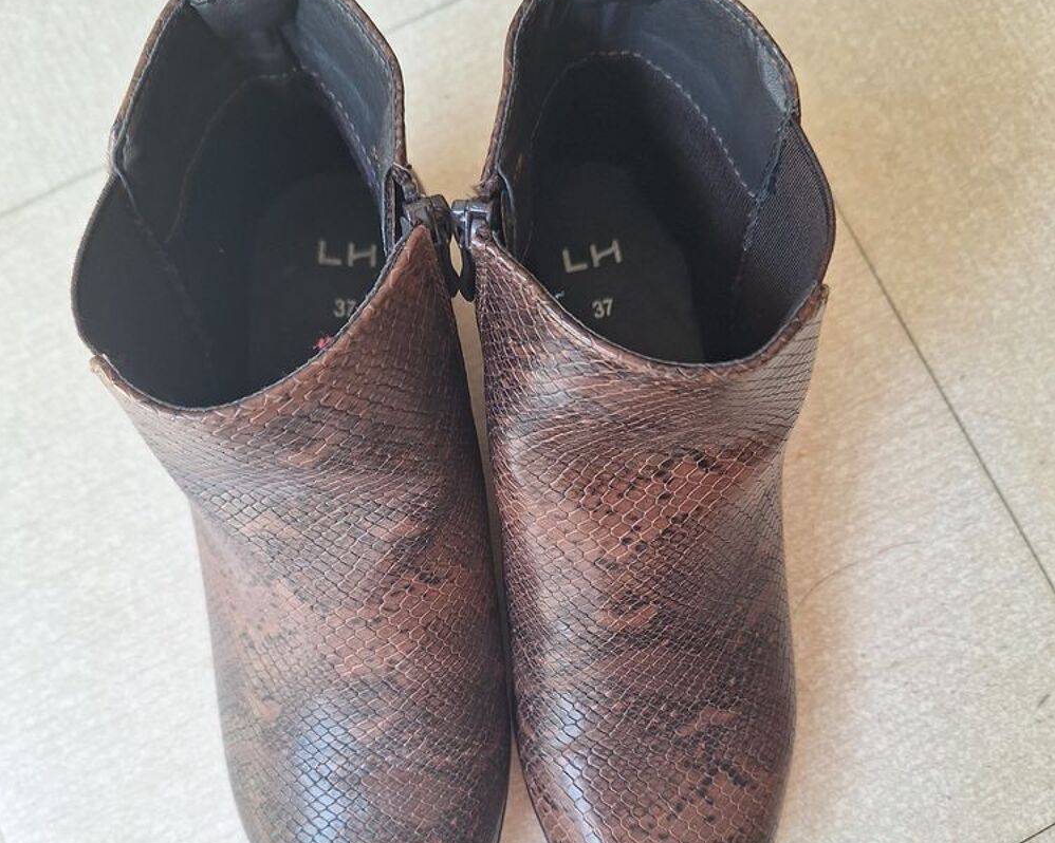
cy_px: 539
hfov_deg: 58.8
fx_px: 937
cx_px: 528
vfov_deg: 47.9
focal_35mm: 30
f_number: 1.8
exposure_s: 1/100
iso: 64
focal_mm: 5.54
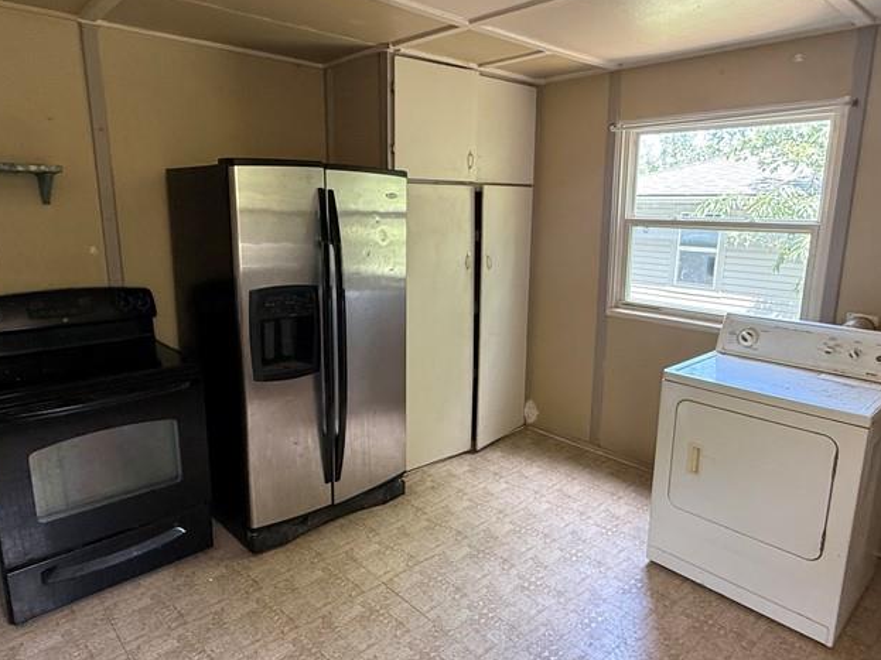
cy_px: 324
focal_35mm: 23
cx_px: 455
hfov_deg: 73.9
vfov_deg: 58.9
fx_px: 585
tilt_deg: -11.8
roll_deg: -0.6
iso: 320
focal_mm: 2.22
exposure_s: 1/99
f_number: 2.2
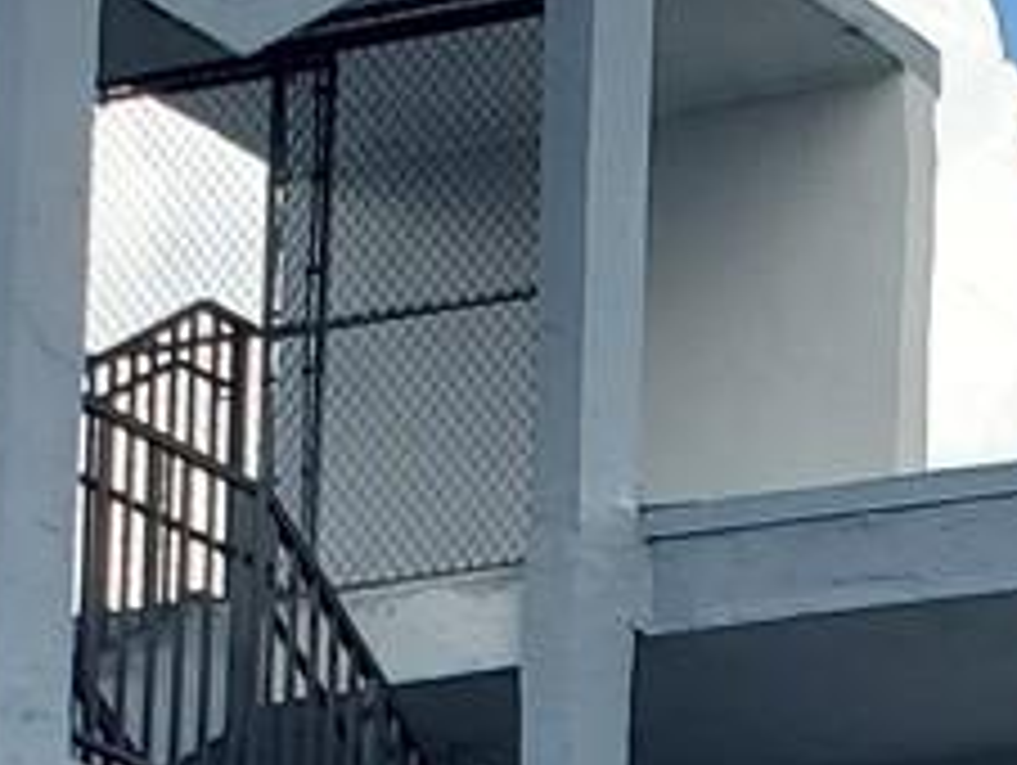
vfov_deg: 7.5
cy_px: 1894
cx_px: 2236
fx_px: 5412
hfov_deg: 9.8
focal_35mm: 184
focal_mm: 4.3
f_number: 2.4
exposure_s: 1/1199
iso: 50
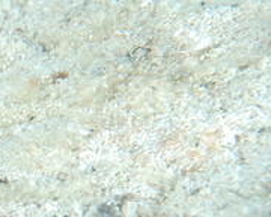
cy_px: 202
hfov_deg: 5.5
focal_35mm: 351
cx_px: -148
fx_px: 2815
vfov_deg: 4.4
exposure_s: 1/250
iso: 100
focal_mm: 70
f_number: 10
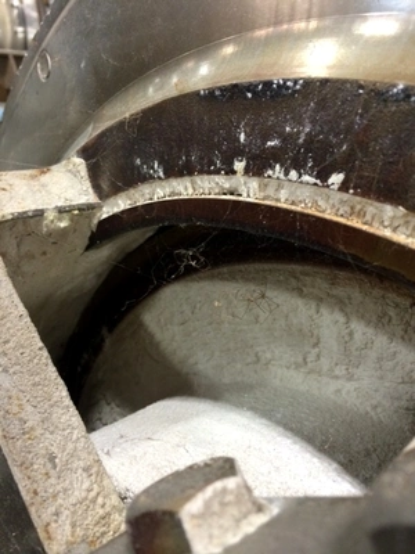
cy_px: 277
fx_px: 464
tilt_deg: -28.5
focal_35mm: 29
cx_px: 208
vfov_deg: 61.7
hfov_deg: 48.2
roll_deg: -8.9
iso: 160
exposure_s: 1/30
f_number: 2.2
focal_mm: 4.15
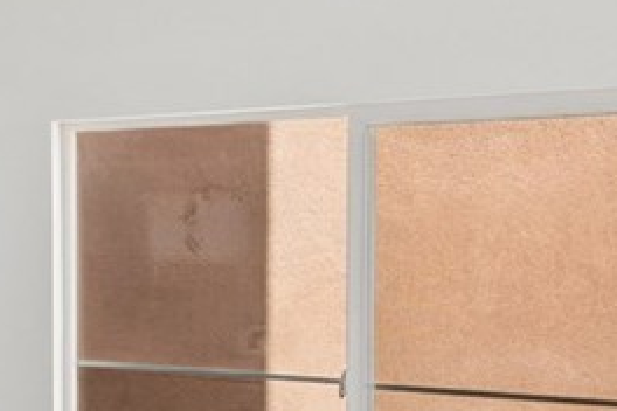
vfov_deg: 21.9
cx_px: -444
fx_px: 1063
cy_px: 243
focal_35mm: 62
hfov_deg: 22.3
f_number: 9
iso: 200
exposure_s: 1/60
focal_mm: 16
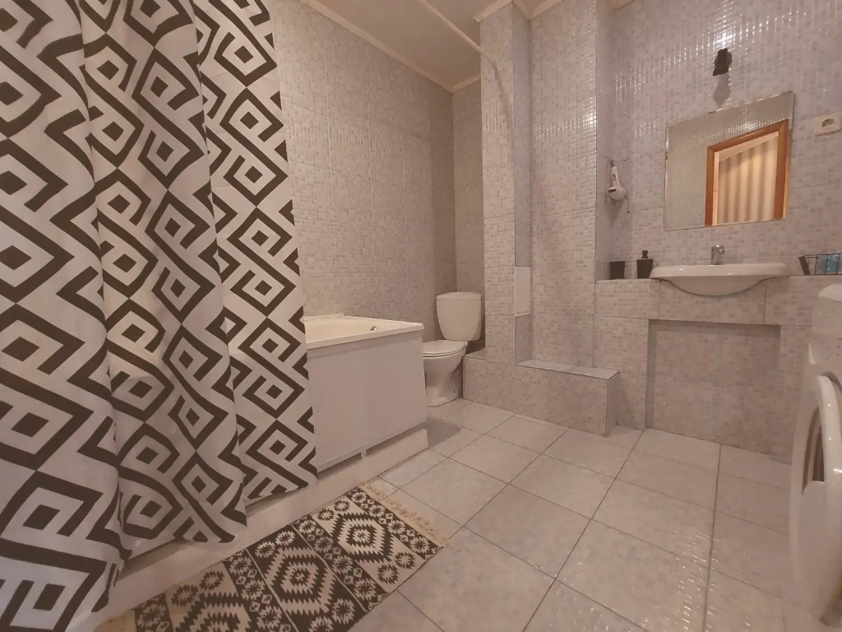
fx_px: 316
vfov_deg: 89.9
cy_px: 316
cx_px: 421
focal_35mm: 13
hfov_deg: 106.2
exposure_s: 1/33
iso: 400
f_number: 2.2
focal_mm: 1.74
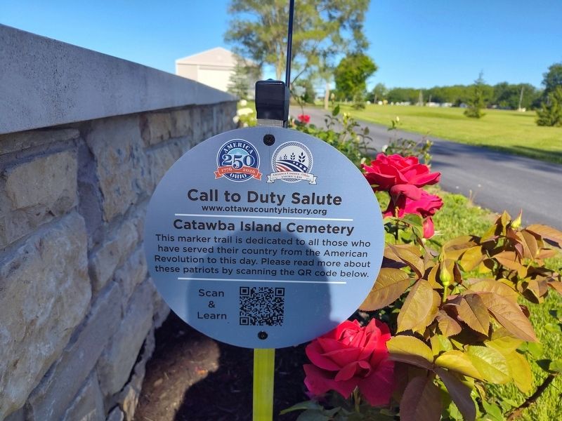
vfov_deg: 58.9
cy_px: 210
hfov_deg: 73.9
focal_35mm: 23
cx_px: 281
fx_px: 373
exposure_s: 1/1380
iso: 100
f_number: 1.8
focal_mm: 5.56
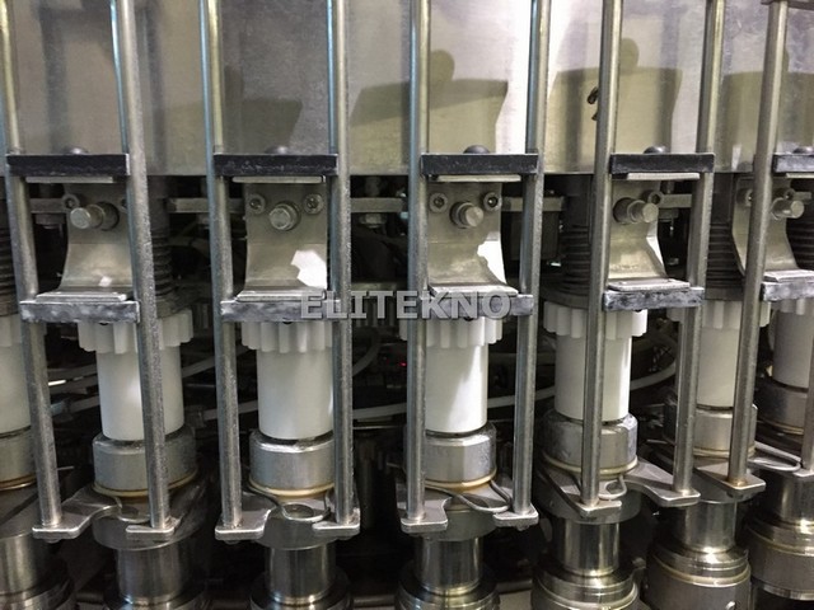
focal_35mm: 29
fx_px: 682
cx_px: 407
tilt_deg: -9.1
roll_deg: -0.9
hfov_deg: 61.7
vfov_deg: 48.2
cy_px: 305
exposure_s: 1/17
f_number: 2.2
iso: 250
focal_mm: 4.15
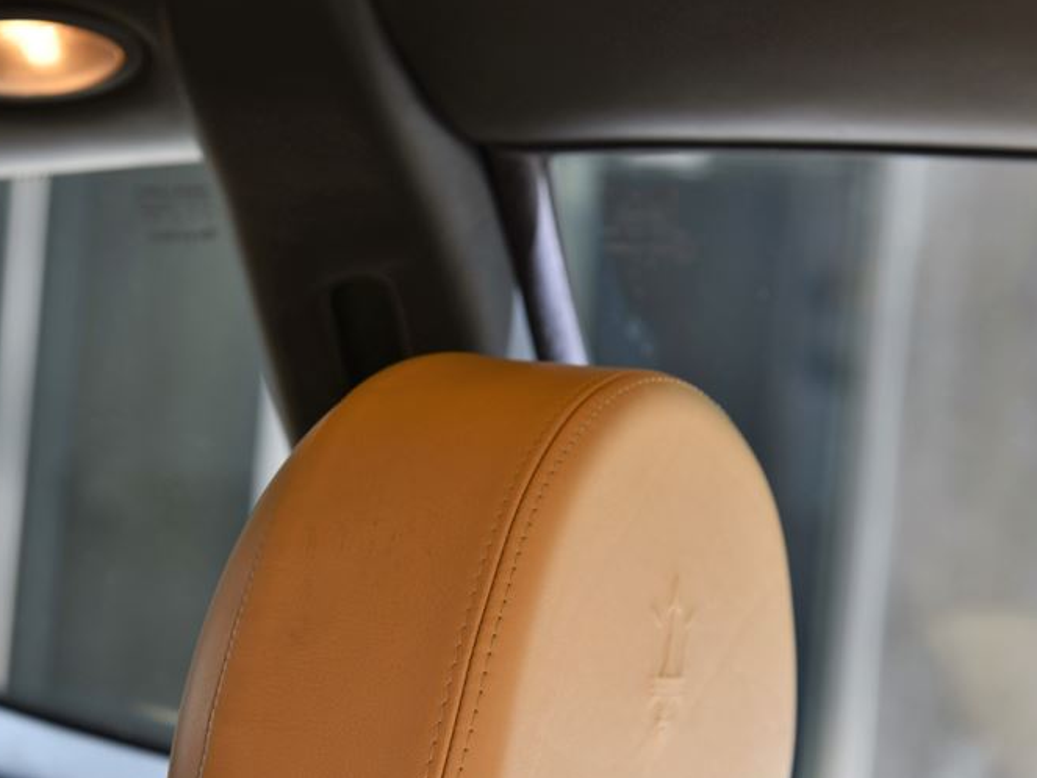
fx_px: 3415
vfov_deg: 13.0
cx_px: 427
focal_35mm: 114
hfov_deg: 17.3
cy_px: 495
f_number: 5.6
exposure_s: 1/125
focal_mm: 82
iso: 250
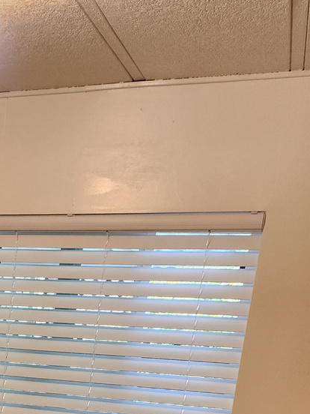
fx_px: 764
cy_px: 509
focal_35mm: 64
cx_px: -121
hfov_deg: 20.4
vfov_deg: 26.5
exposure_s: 1/120
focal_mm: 6.4
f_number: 1.8
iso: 200
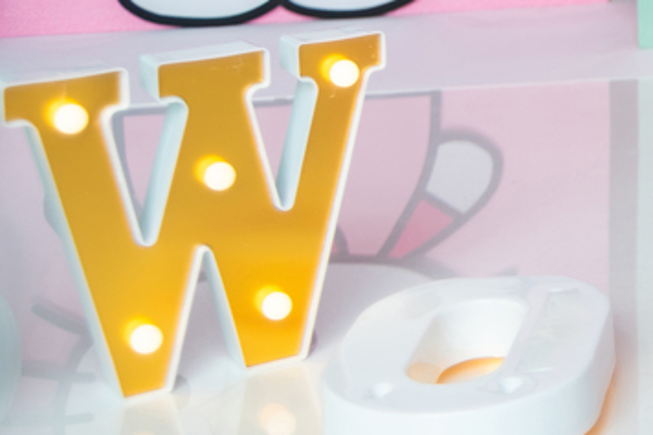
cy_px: -176
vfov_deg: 12.2
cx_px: 1031
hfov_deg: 16.8
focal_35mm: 108
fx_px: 1958
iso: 250
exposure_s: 1/160
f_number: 4
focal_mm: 32
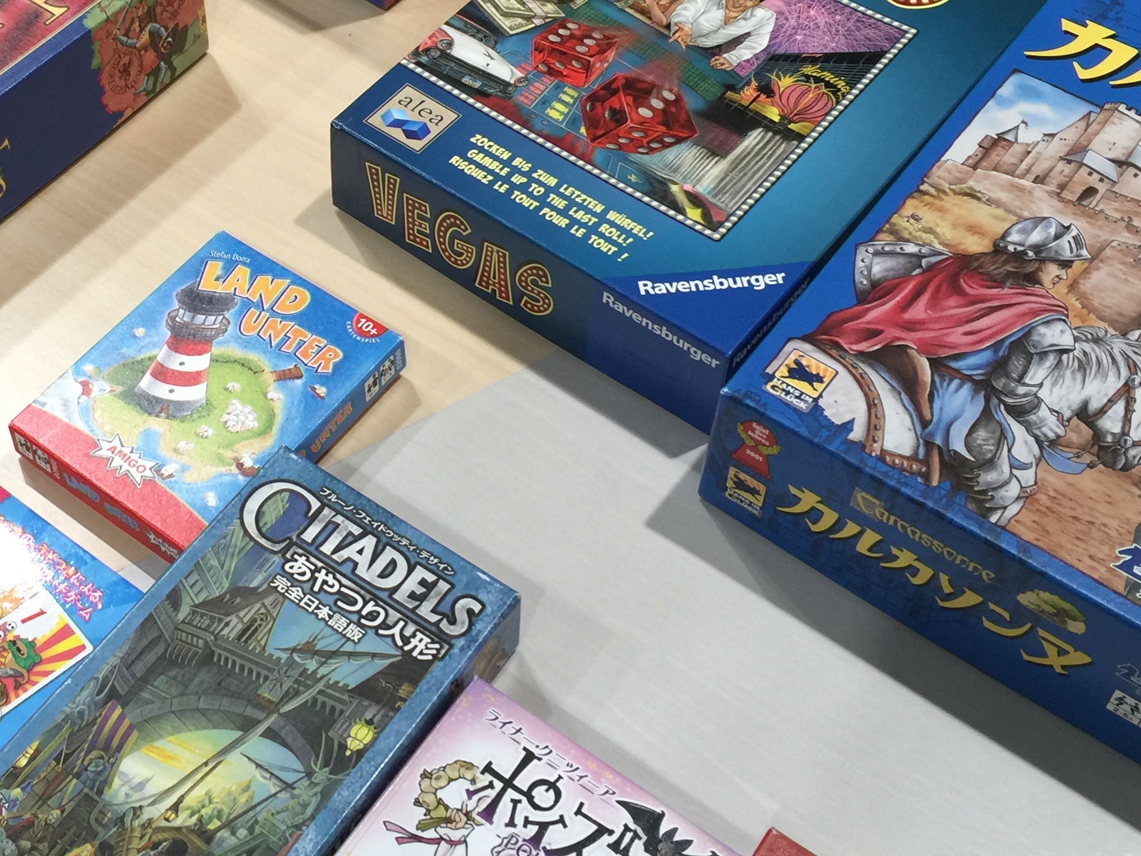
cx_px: 326
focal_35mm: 54
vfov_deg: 26.8
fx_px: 1780
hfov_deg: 35.0
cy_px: 235
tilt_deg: -49.7
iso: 50
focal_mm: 4.15
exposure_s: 1/17
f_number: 2.2
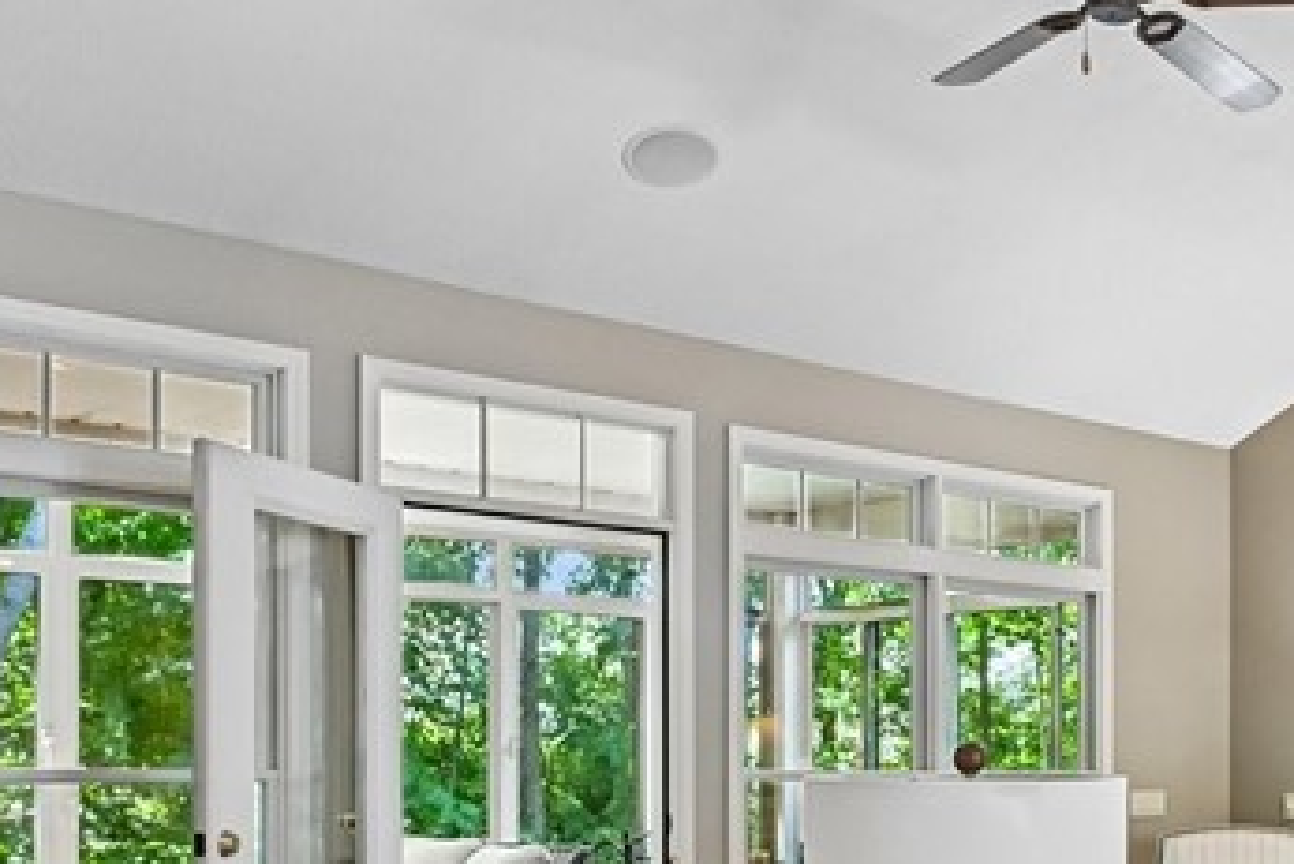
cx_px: 1358
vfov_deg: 27.8
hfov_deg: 36.6
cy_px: 754
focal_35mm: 47
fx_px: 1690
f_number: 6.3
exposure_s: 1/25
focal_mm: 15
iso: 1000
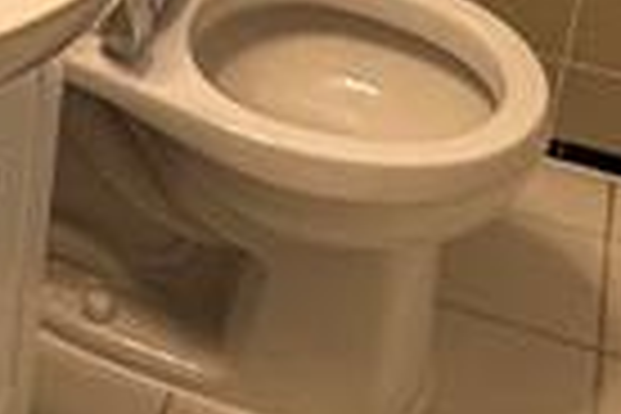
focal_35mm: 108
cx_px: -194
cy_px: -369
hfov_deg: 17.7
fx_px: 1863
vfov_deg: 11.6
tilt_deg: -22.0
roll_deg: -2.8
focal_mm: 2.22
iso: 160
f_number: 2.2
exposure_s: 1/120
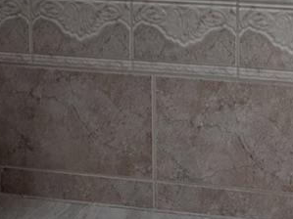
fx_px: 406
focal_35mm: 48
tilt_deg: -3.0
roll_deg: -1.5
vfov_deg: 23.4
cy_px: -121
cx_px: 377
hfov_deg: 31.2
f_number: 2.2
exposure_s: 1/99
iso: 80
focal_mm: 2.22
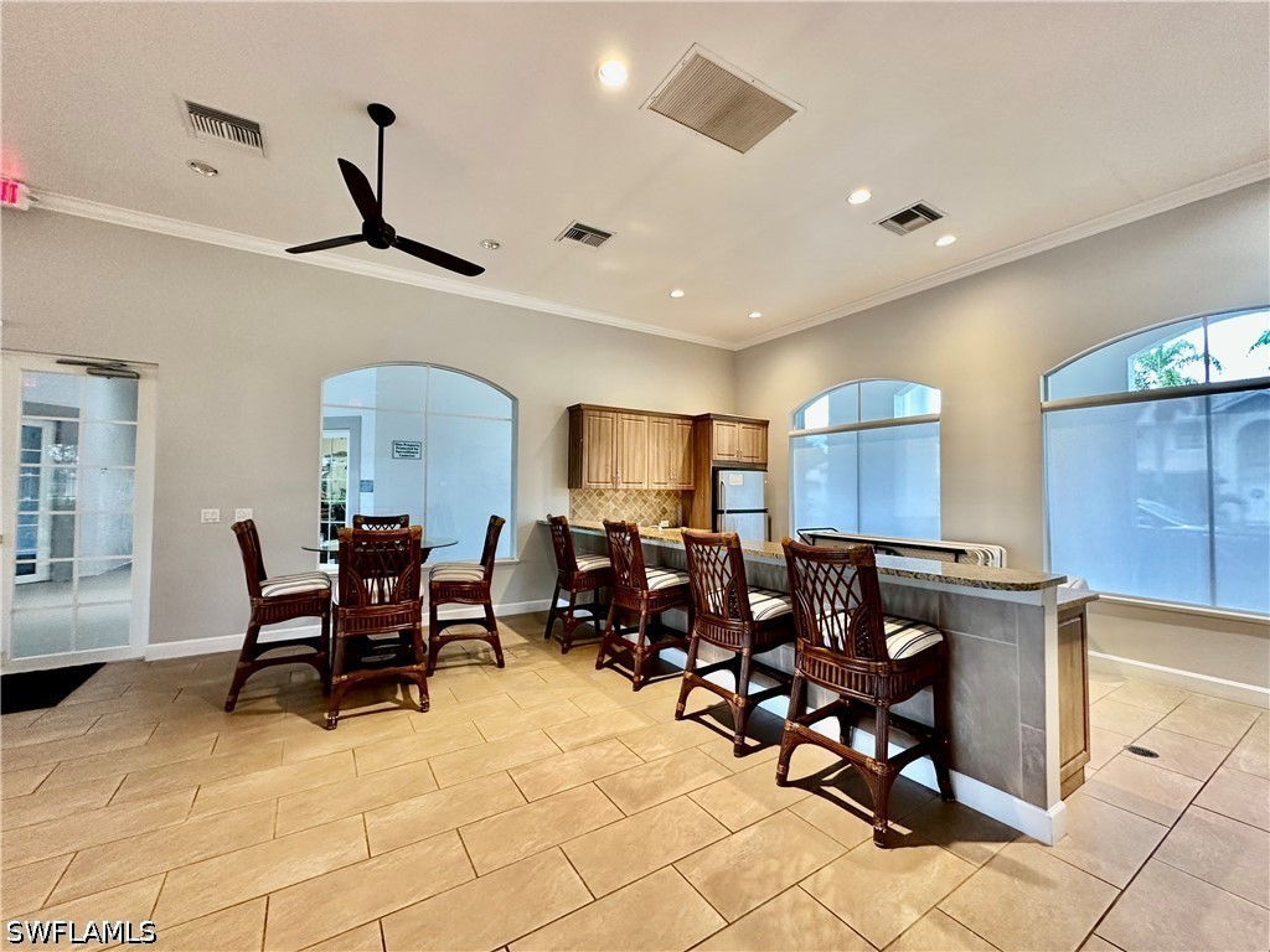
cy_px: 476
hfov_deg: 102.1
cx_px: 635
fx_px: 514
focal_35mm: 14
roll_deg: -0.6
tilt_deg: +2.0
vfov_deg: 85.7
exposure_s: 1/60
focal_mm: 2.22
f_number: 2.2
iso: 250
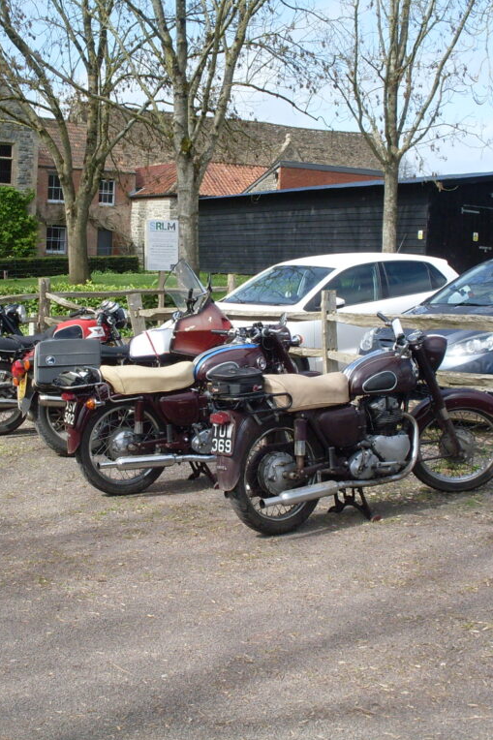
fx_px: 1089
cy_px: 371
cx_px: 215
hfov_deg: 25.5
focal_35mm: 53
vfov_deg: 37.5
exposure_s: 1/125
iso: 80
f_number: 8.4
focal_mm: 6.3
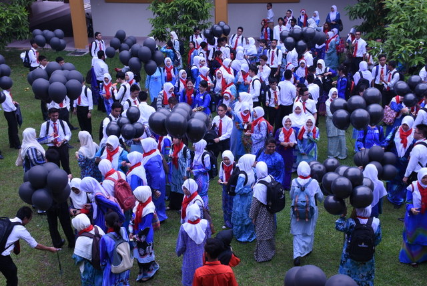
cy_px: 143
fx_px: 605
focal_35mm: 51
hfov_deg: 38.8
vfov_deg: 26.5
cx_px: 214
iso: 250
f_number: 10
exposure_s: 1/160
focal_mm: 34
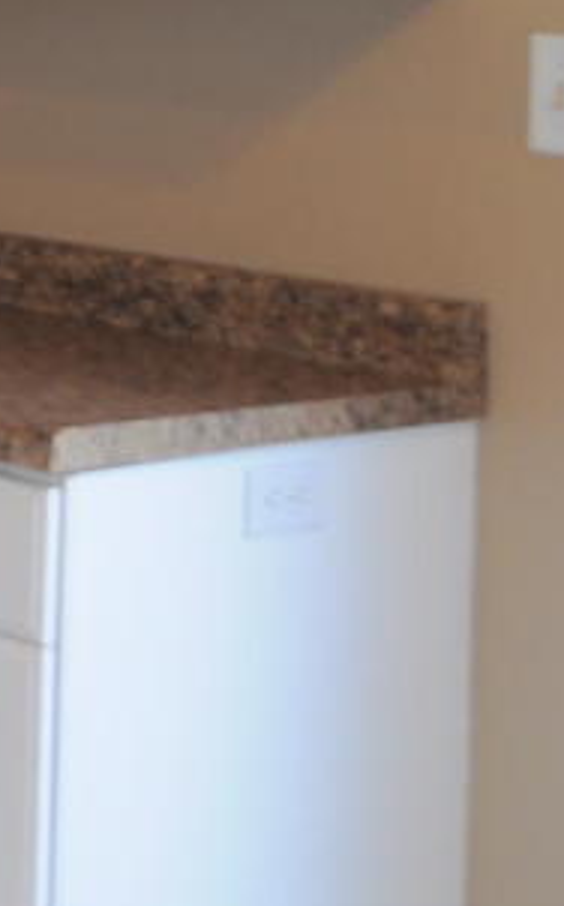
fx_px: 3032
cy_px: -153
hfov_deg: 9.0
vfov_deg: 16.4
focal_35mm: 123
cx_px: -1002
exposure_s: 1/60
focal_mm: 21
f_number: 4
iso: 400
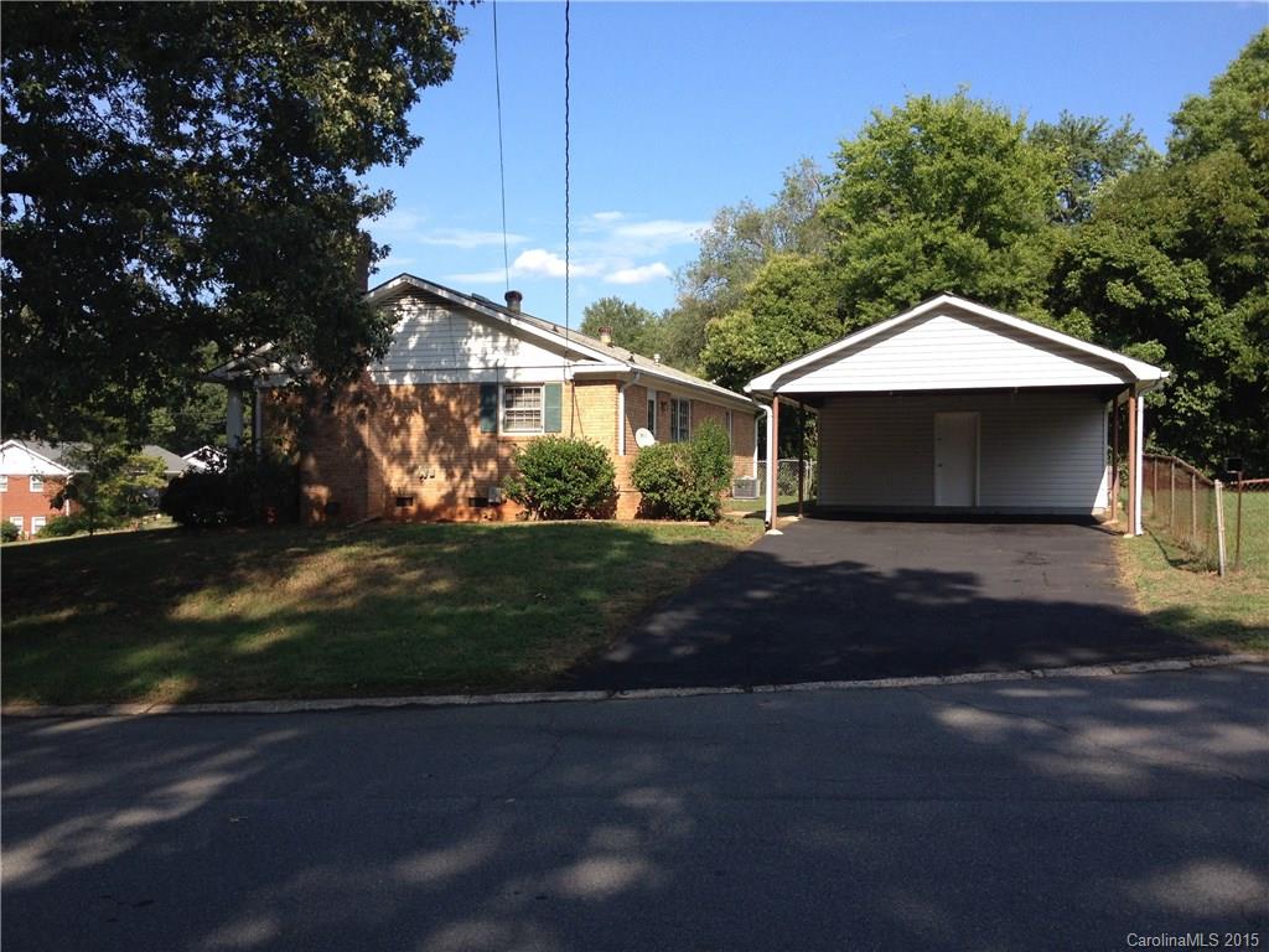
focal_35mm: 35
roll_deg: +0.0
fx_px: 1283
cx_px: 634
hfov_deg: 52.6
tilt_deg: -2.3
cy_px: 476
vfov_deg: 40.7
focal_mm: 4.28
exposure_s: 1/920
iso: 50
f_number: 2.4
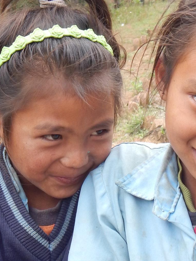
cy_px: 190
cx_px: 140
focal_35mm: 95
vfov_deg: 20.5
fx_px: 717
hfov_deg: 15.5
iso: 125
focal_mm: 6.8
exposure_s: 1/200
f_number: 3.4
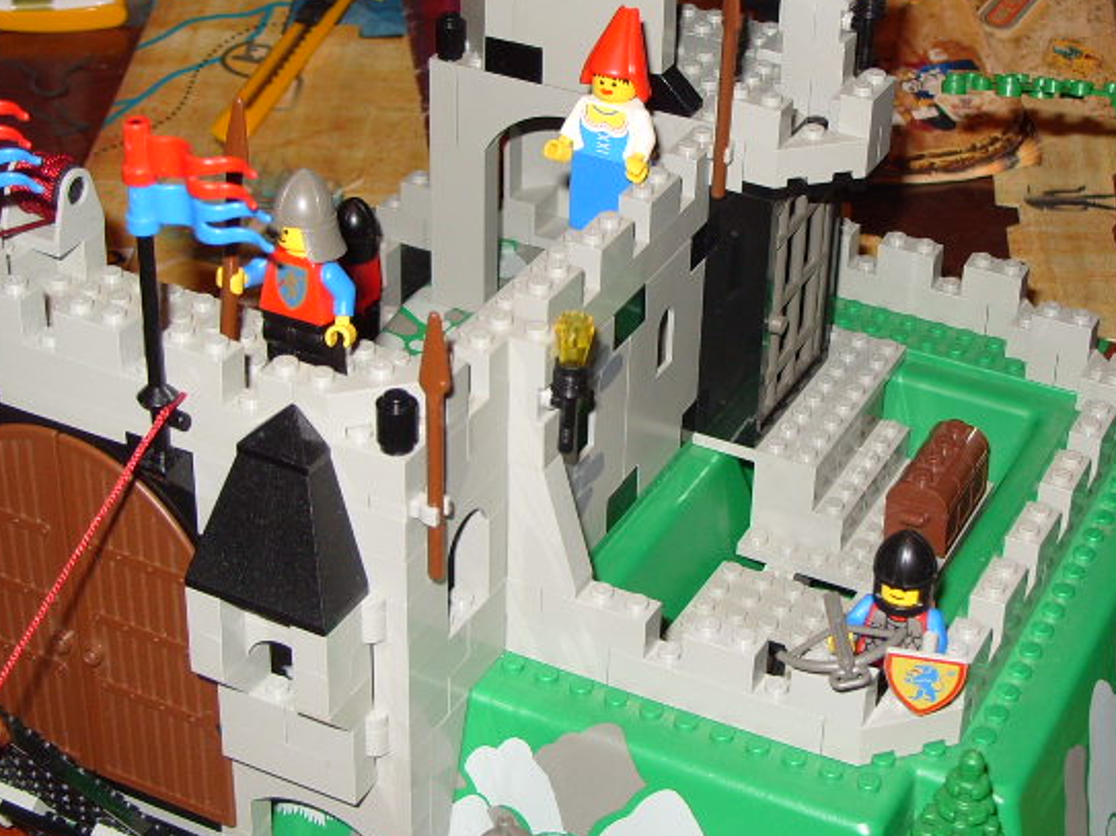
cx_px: 627
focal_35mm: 66
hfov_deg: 29.4
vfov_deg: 22.2
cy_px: 316
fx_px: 2127
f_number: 2.8
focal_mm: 7.8
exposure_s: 1/45
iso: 100
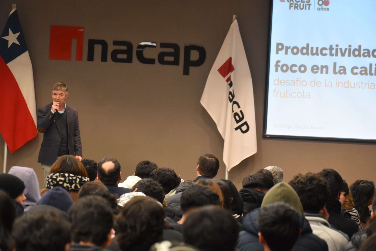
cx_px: 188
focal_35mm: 153
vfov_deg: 9.0
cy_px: 126
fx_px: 1598
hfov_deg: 13.4
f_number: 4.8
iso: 1600
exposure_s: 1/125
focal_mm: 102
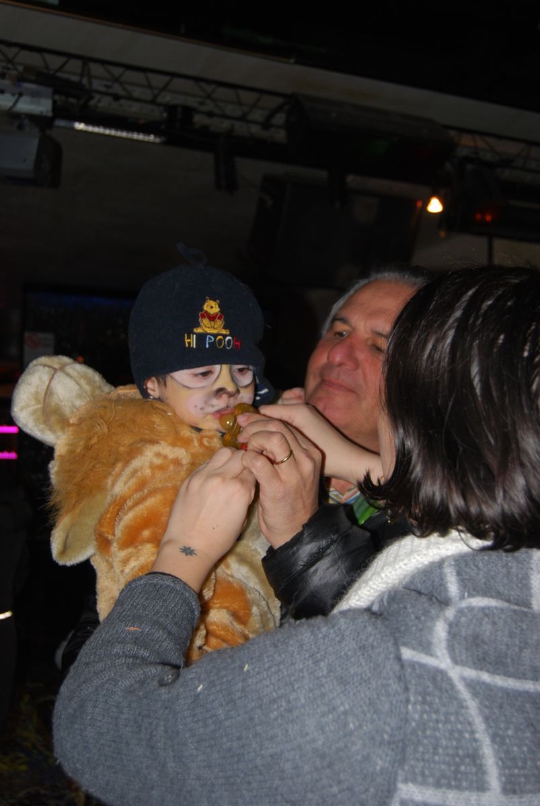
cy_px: 403
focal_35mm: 42
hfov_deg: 32.0
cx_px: 270
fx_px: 942
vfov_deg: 46.4
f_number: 4.2
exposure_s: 1/60
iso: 200
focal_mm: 28
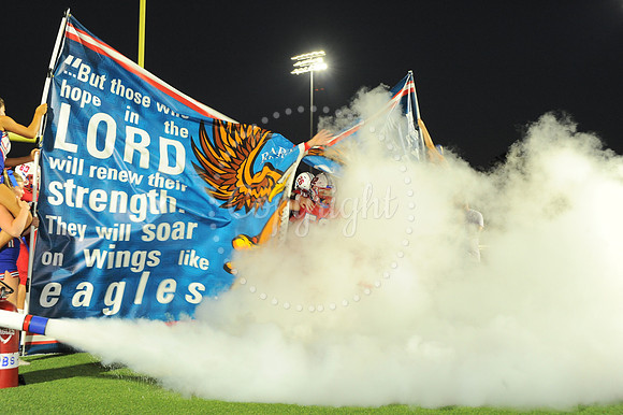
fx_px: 865
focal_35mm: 50
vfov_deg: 27.0
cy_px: 208
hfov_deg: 39.6
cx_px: 312
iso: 2000
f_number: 6.3
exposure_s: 1/100
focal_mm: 50
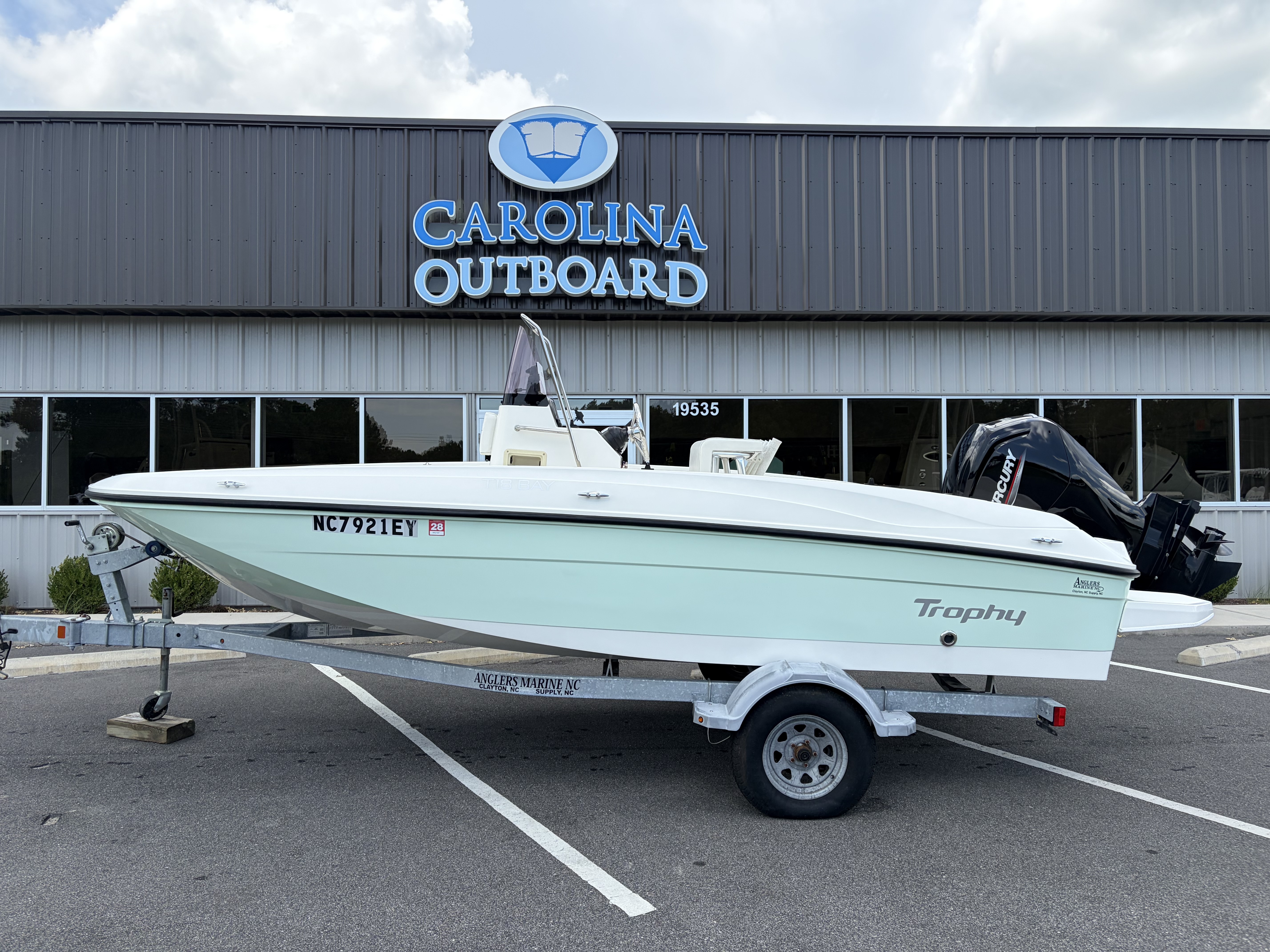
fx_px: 954
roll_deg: +2.0
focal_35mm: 26
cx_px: 635
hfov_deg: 67.3
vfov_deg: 53.1
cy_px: 476
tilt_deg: +3.5
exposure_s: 1/2141
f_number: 1.6
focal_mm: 5.96
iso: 64
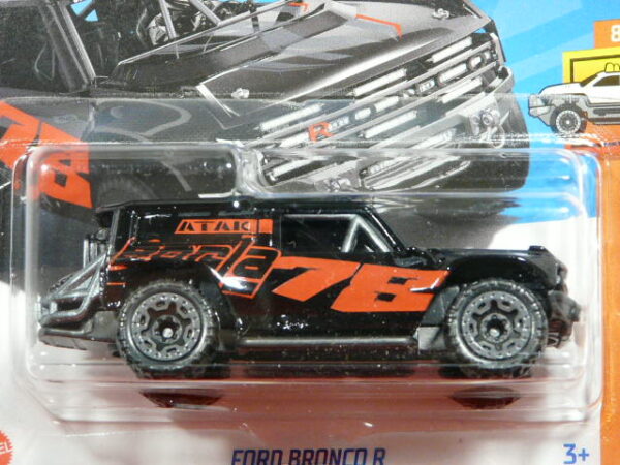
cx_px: 310
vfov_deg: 10.4
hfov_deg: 13.9
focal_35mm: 142
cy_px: 232
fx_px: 2543
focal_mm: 14.7
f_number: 3.6
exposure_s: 1/30
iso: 200
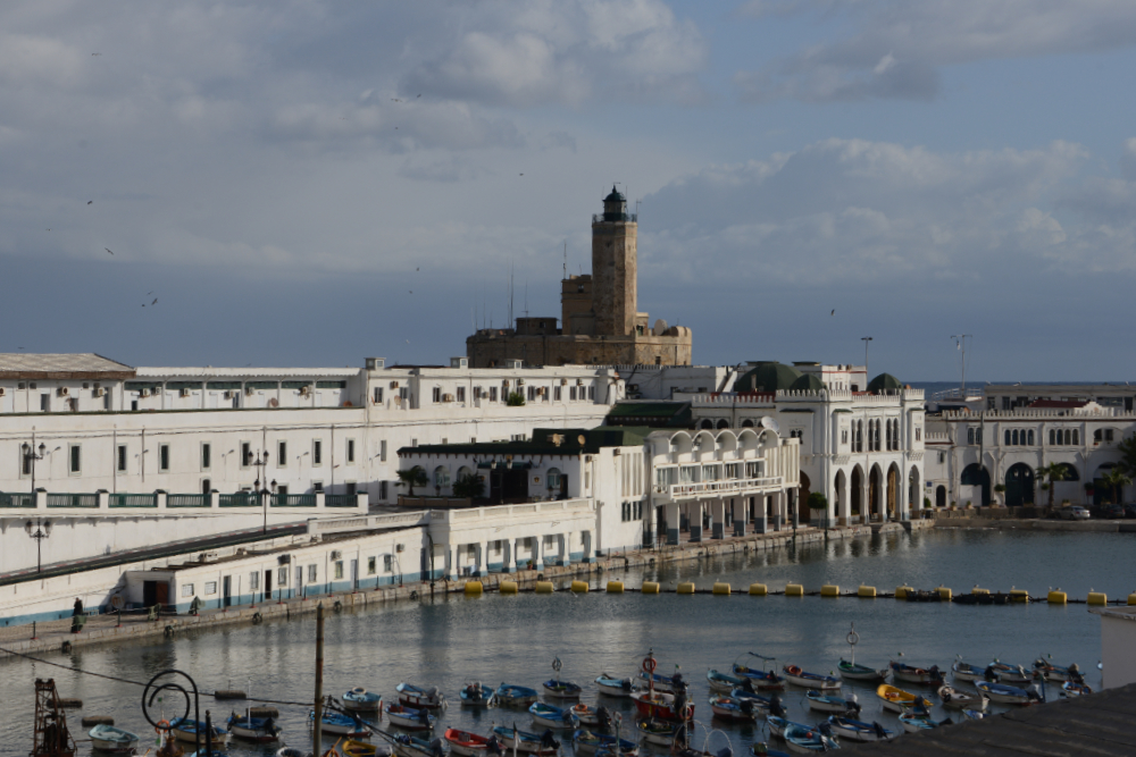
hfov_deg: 23.9
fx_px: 2682
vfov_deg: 16.1
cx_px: 568
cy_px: 378
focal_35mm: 85
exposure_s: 1/1250
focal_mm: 85
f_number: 8
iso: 250
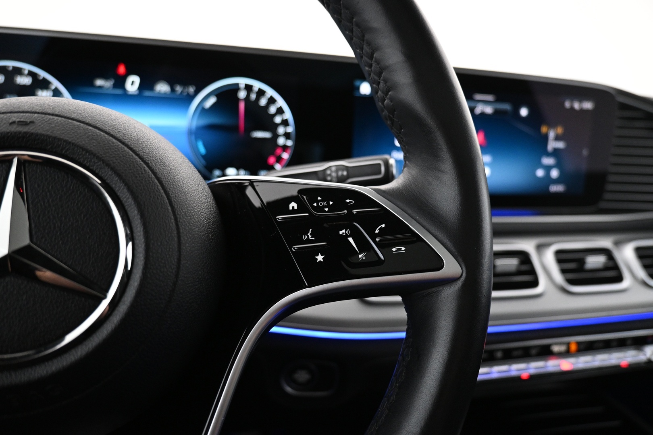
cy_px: 218
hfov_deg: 73.7
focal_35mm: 24
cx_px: 326
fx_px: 435
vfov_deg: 53.1
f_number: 3.5
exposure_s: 1/25
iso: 1600
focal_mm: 16
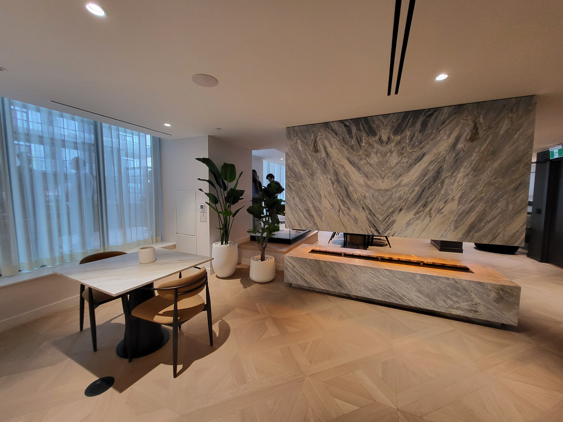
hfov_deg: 106.2
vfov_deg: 89.9
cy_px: 211
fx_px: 211
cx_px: 282
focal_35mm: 13
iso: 250
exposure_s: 1/60
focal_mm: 1.74
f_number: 2.2
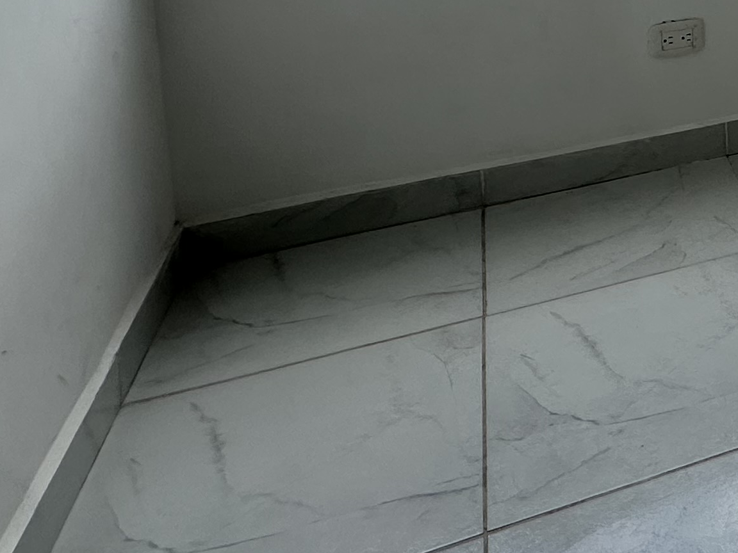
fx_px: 1045
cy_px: -214
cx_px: 1002
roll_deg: -1.6
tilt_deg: -3.6
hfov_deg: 29.6
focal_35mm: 49
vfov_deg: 24.7
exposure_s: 1/790
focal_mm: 2.22
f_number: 2.2
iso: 50
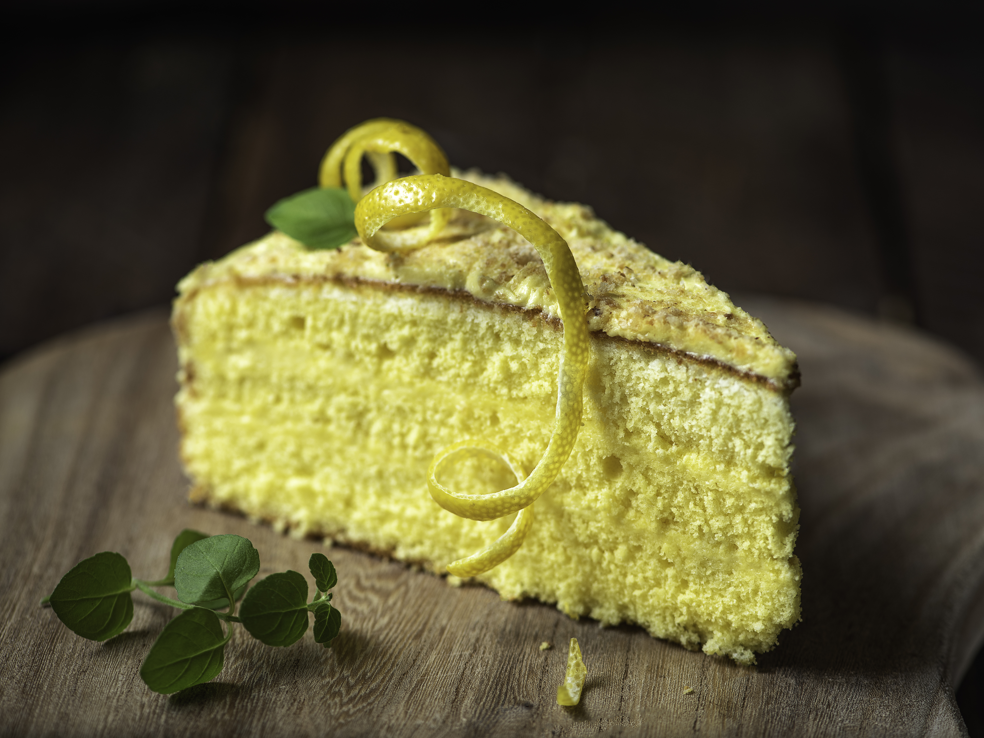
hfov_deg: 17.3
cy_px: 369
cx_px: 550
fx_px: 3241
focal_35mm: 114
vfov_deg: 13.0
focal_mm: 105
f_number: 5.6
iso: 50
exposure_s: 1/250
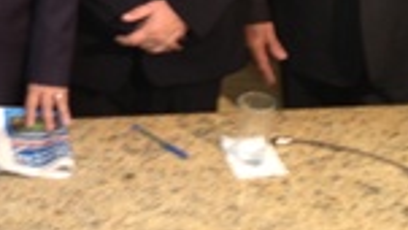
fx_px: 1223
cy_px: -130
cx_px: -24
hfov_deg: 18.3
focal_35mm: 113
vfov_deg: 10.3
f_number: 2.4
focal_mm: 4.28
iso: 50
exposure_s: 1/20
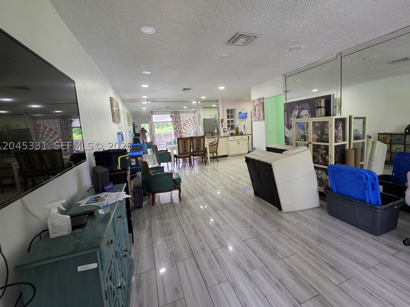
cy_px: 146
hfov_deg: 97.9
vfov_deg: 81.7
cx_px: 223
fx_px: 178
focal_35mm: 15
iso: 250
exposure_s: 1/120
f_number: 1.9
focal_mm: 2.2
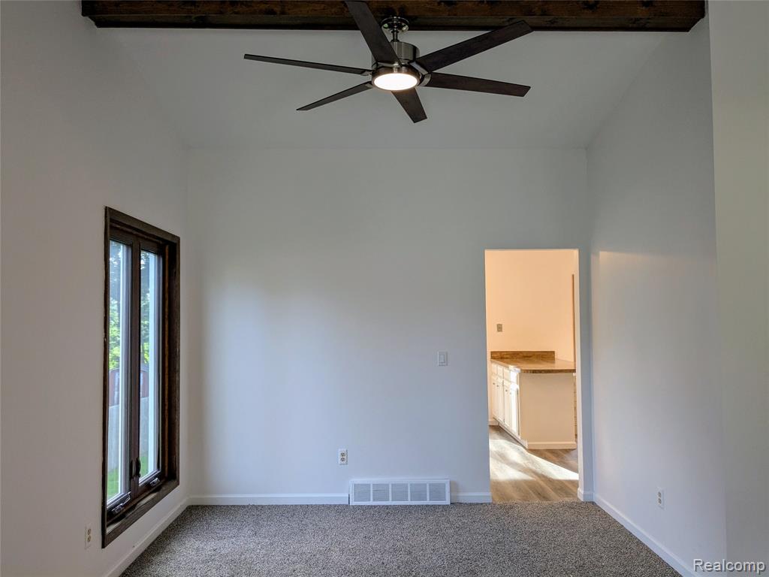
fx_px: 600
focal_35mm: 27
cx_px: 384
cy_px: 288
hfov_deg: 65.3
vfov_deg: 51.4
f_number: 1.73
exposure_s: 1/120
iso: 101
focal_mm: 4.38
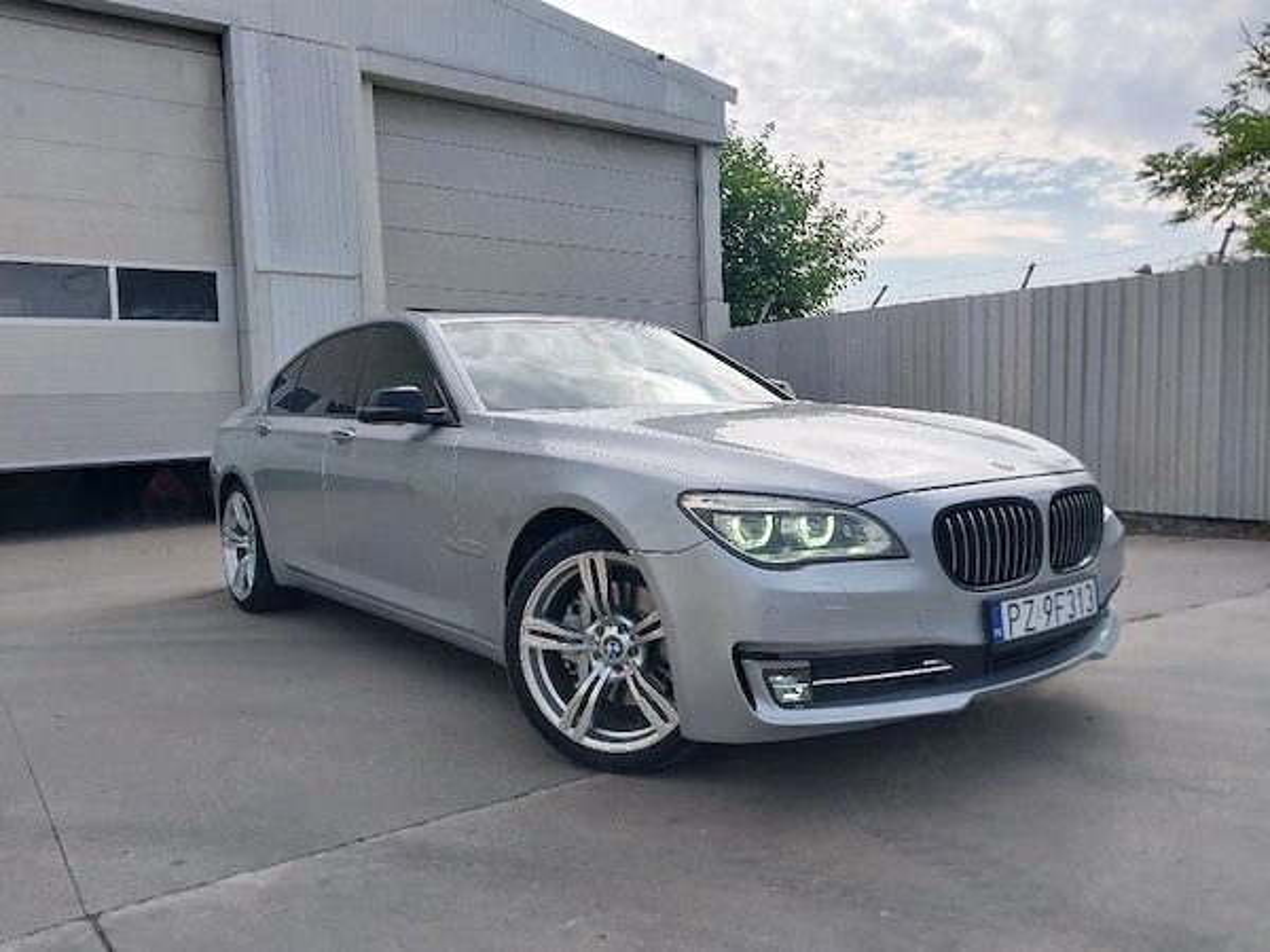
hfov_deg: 67.3
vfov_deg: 53.1
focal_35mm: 26
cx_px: 635
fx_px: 954
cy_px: 476
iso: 20
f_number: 1.8
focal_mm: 4
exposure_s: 1/909
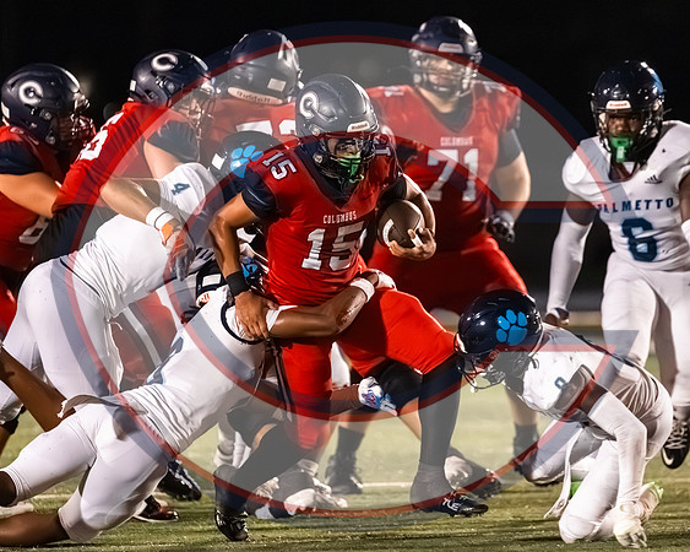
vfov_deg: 2.6
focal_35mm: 587
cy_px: 325
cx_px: 297
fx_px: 11983
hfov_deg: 3.3
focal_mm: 400
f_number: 4.5
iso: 25600
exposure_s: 1/1600
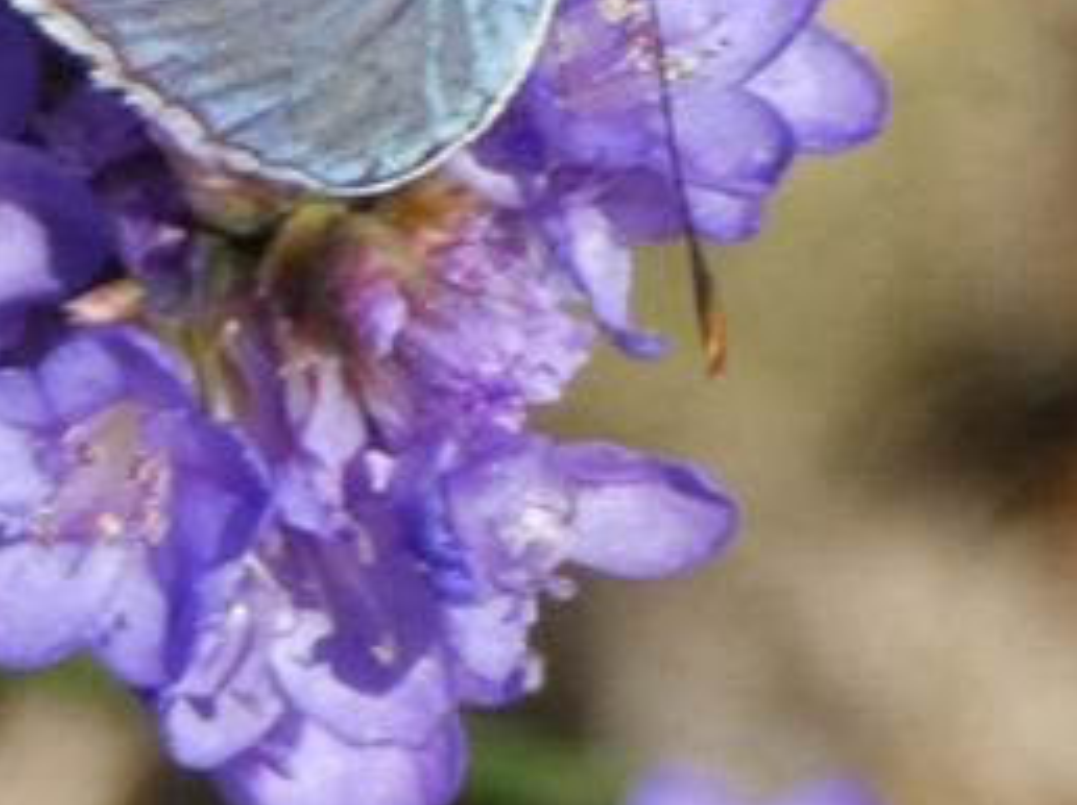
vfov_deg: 4.5
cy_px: -488
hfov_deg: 6.0
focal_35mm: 331
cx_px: 202
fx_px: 10289
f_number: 4.8
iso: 80
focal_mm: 17.9
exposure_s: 1/200
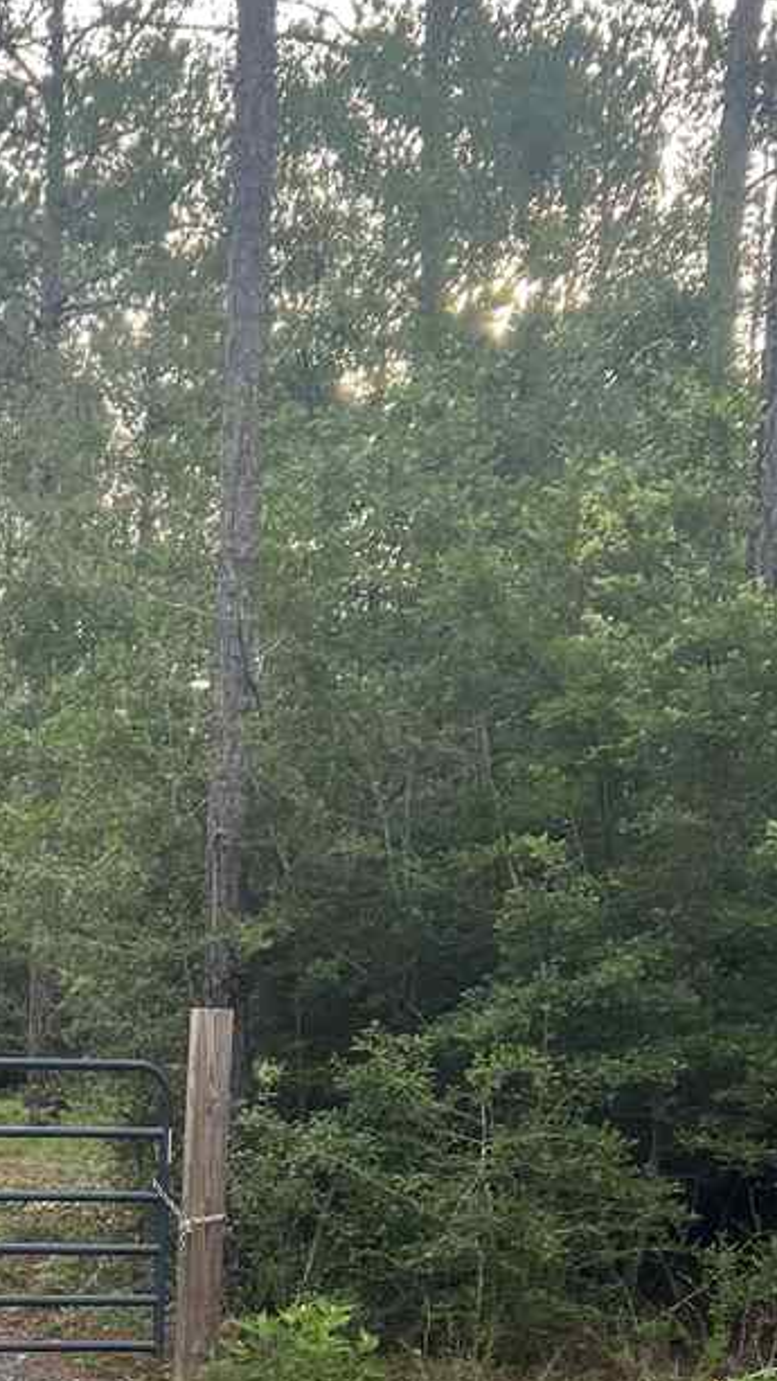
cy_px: 1322
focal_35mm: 71
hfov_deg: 15.9
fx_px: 2599
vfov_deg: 28.2
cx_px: -300
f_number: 1.5
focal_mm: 5.7
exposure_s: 1/374
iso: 50
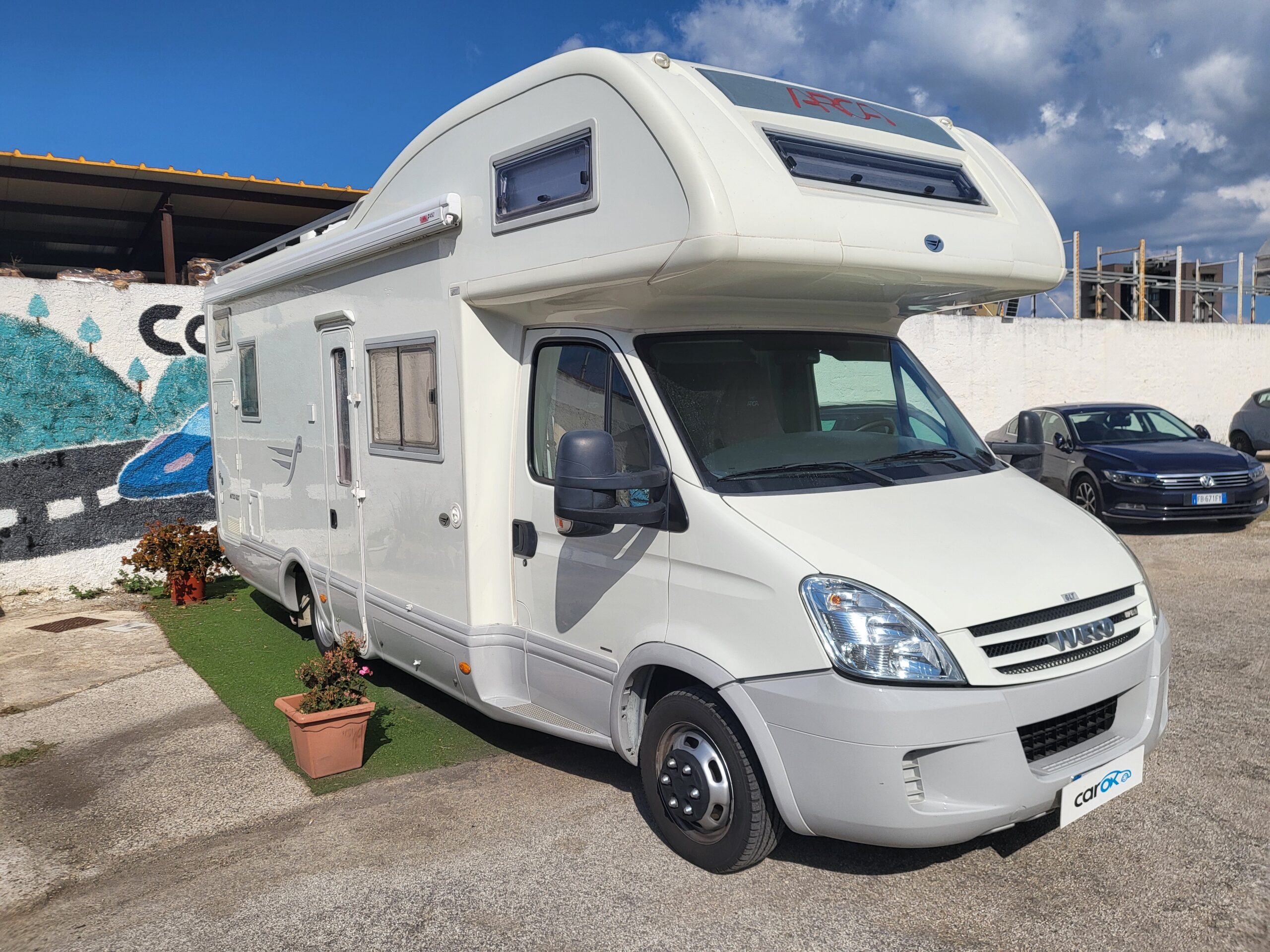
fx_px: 954
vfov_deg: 53.1
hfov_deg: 67.3
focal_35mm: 26
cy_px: 476
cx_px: 635
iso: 50
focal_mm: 4.25
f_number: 1.8
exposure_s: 1/7503
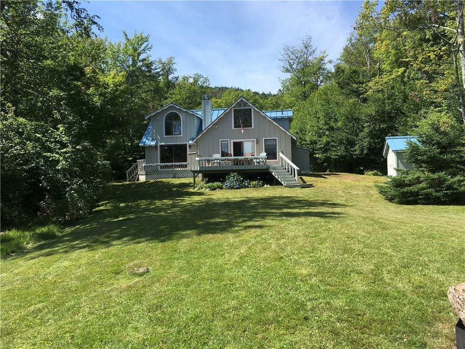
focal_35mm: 29
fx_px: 390
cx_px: 232
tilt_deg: +1.6
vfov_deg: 48.2
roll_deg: +1.0
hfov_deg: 61.7
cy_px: 174
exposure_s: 1/1221
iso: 25
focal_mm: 4.15
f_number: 2.2
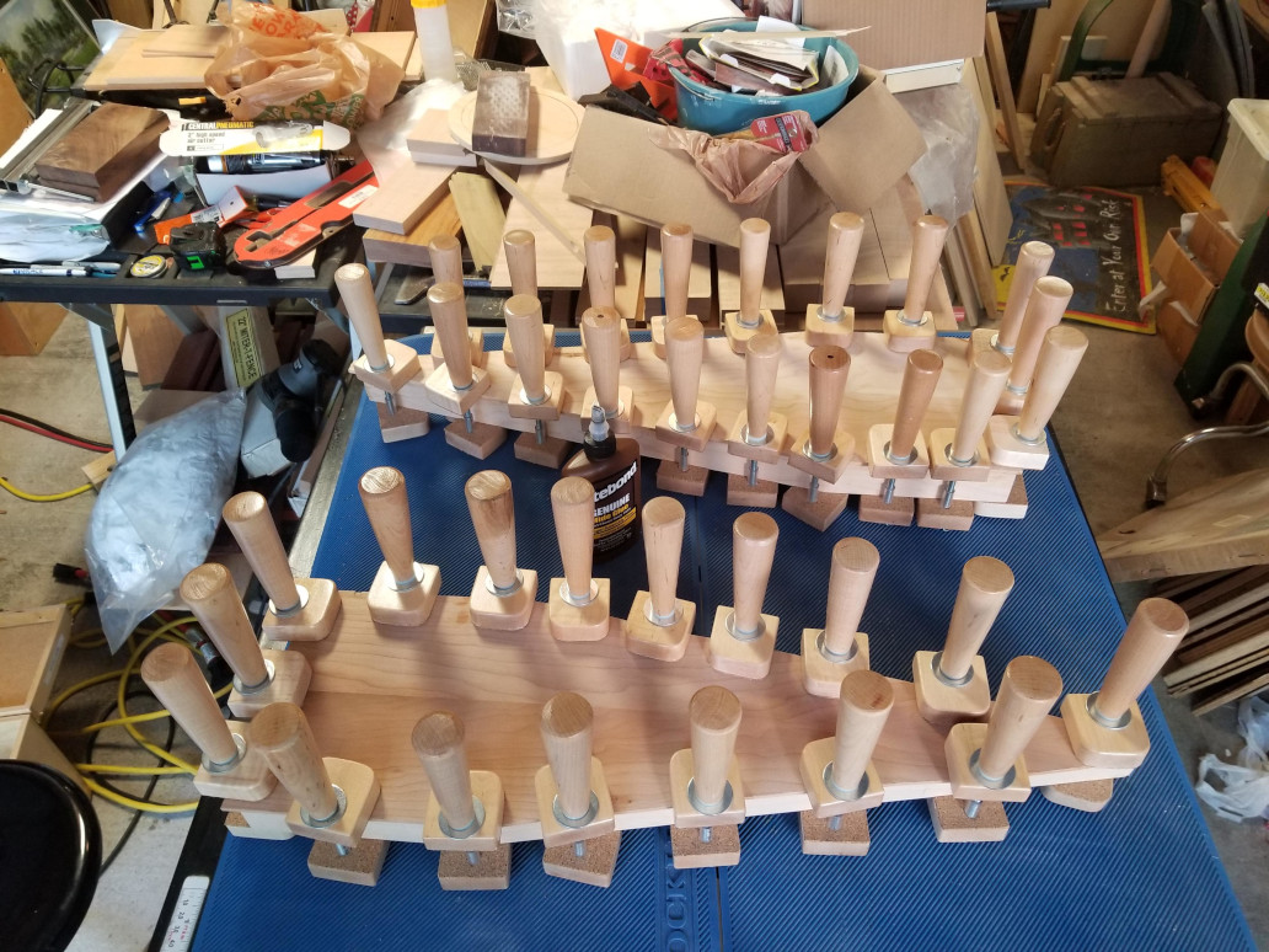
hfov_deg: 67.3
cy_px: 476
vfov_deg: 53.1
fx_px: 953
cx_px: 634
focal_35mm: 26
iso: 160
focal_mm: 4.25
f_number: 1.7
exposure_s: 1/40
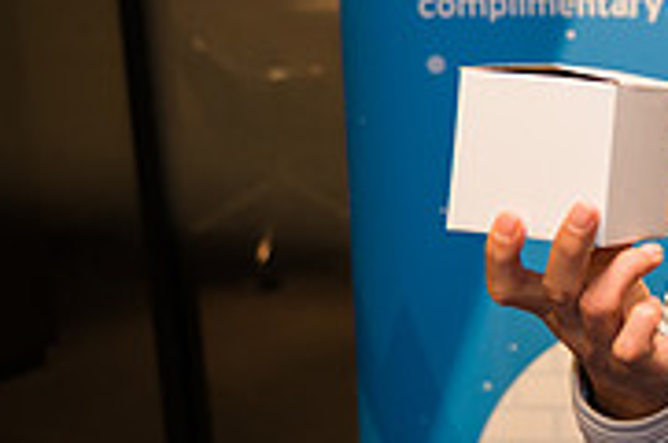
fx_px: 1723
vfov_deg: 14.5
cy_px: 74
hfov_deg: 19.3
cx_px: 993
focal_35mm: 93
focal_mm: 29
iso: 400
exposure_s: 1/125
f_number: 3.2
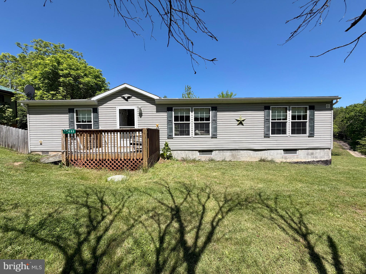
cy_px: 137
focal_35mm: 14
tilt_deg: -1.5
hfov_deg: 102.1
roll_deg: +1.1
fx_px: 148
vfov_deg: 85.7
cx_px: 183
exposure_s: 1/770
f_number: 2.2
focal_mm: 2.22
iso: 25
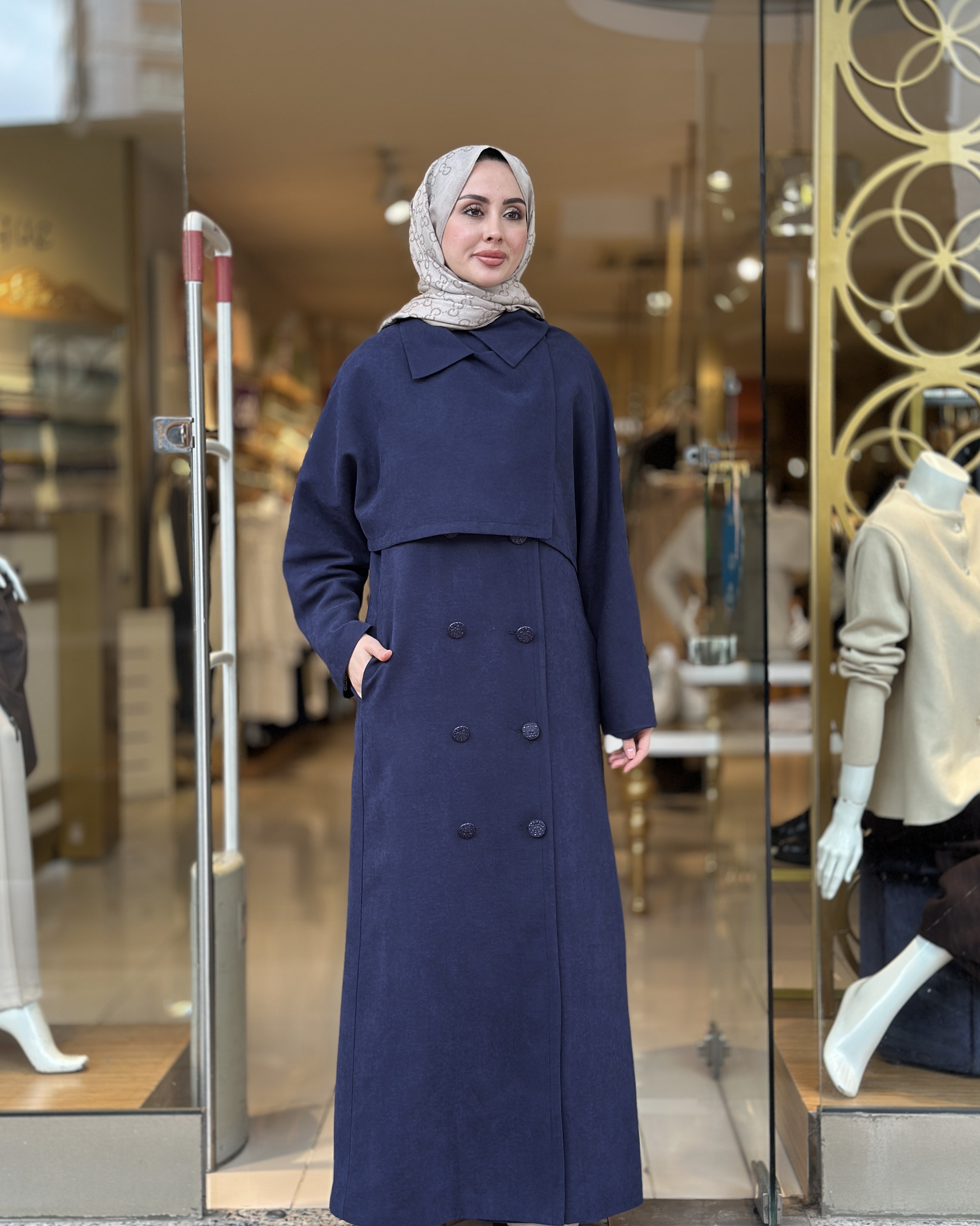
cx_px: 488
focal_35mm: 51
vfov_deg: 36.7
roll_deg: -0.1
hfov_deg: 29.7
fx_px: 1849
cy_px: 631
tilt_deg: -1.8
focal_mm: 6.86
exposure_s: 1/126
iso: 125
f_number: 1.78
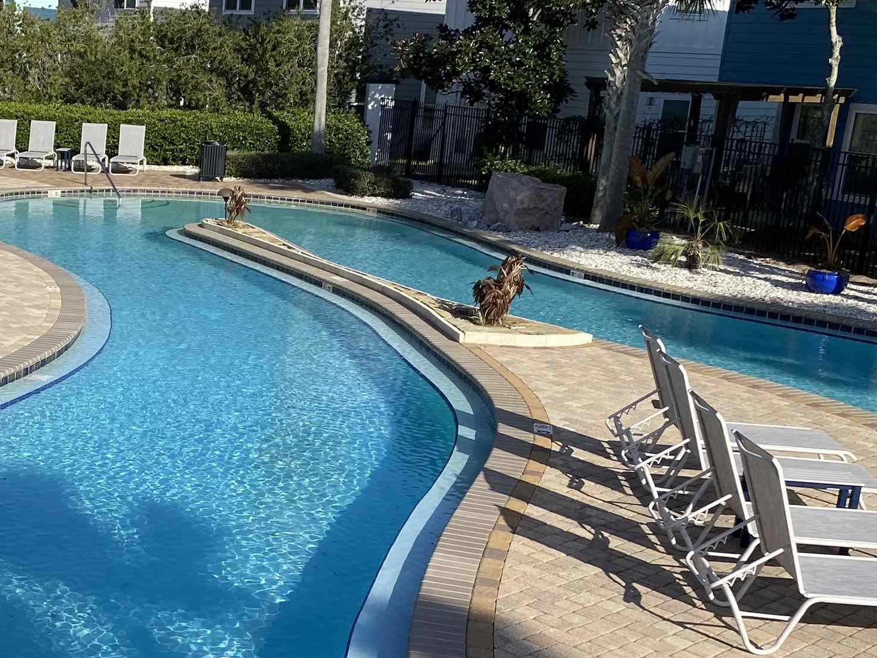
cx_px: 101
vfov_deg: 26.9
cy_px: 431
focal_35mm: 54
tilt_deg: -16.7
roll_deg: -2.5
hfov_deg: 33.8
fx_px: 1368
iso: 32
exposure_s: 1/2817
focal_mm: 4.25
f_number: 1.8
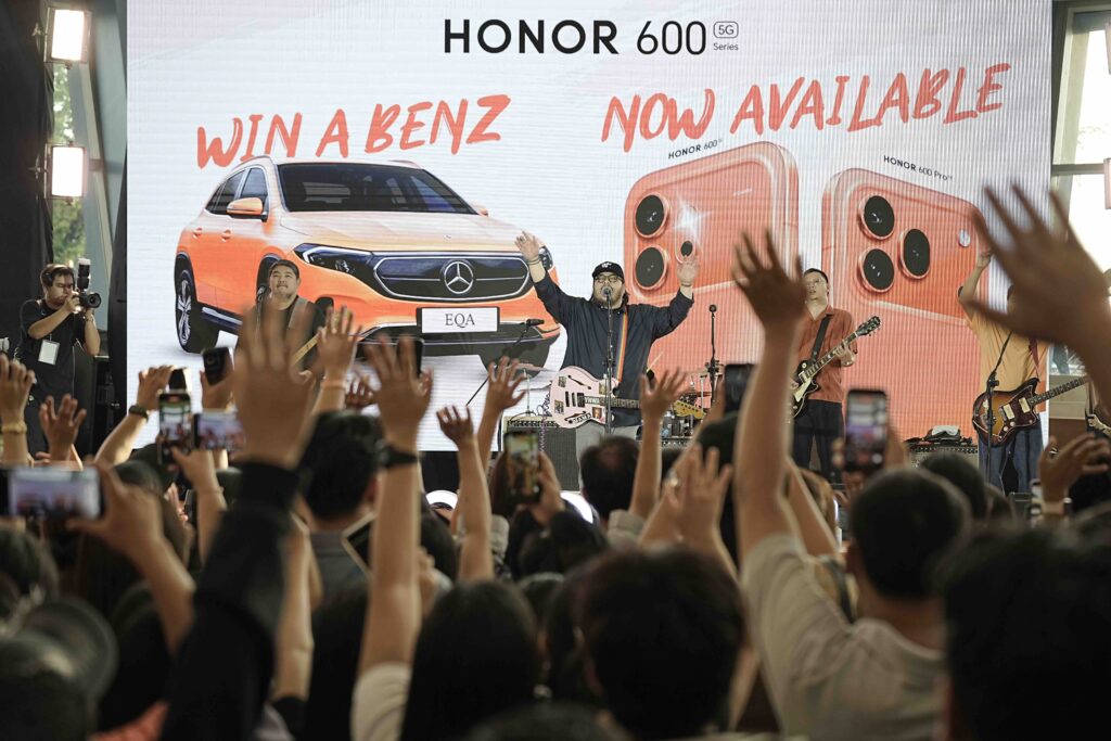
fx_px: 2160
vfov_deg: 19.5
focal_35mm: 70
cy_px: 370
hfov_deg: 28.8
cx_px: 556
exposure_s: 1/400
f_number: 3.5
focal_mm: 70
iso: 1250
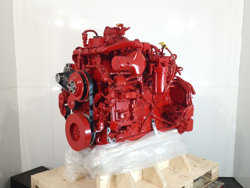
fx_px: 173
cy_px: 98
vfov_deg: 56.8
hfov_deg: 71.6
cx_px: 129
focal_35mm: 24
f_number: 1.8
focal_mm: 6.4
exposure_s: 1/50
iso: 64
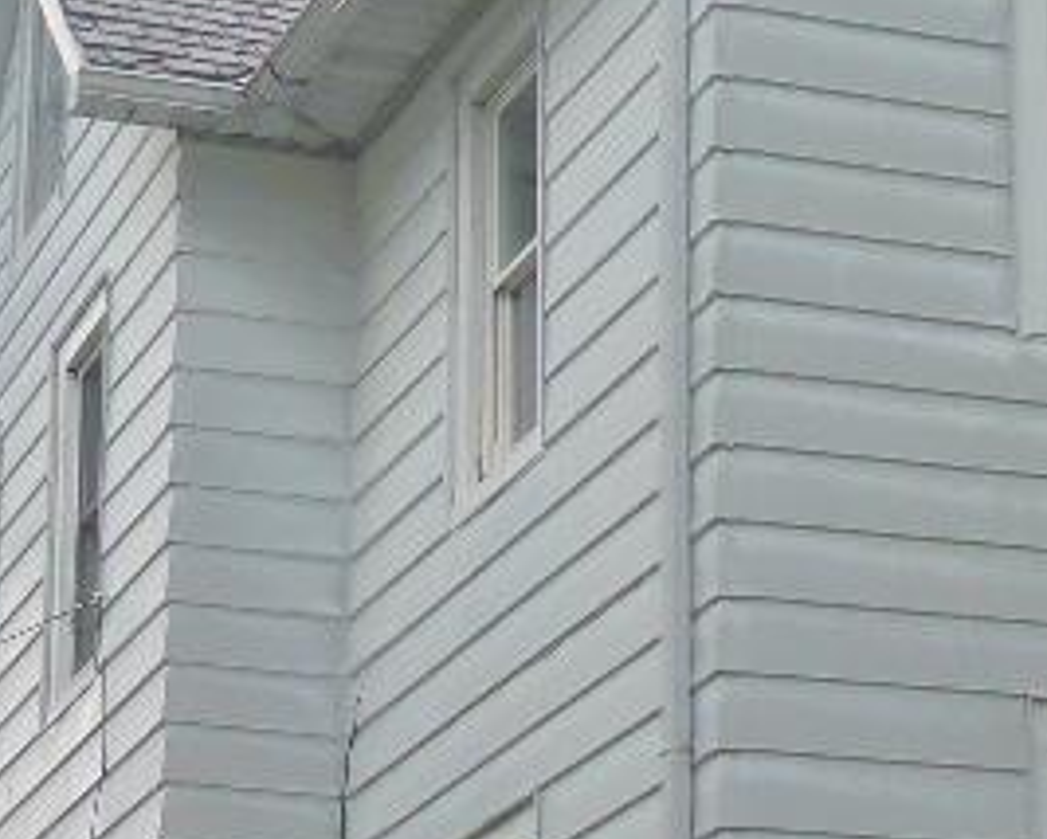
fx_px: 4062
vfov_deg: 11.7
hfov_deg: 14.4
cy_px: 765
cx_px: 1110
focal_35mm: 131
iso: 100
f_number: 3.3
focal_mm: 4.9
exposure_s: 1/640
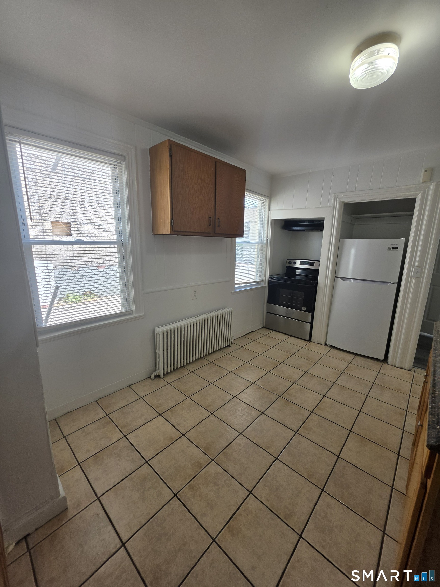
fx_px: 220
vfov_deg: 106.2
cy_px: 294
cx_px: 220
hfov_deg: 89.9
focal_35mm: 13
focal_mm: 2.2
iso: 40
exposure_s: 1/120
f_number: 1.9
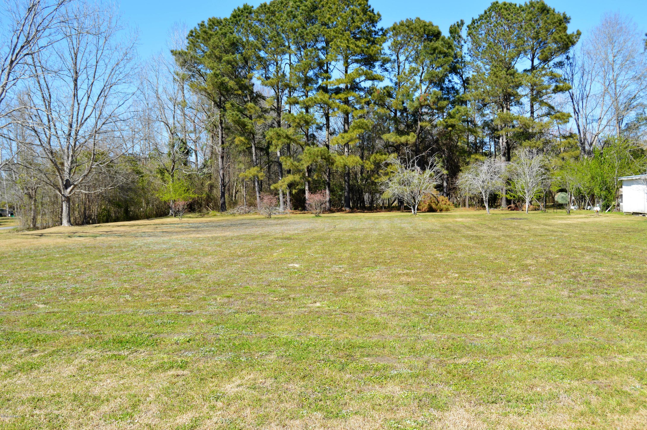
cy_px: 215
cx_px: 324
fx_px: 646
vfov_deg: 36.8
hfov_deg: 53.2
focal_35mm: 36
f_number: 7.1
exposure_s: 1/200
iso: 100
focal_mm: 24
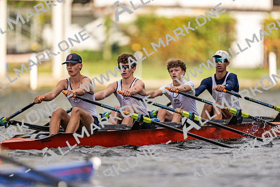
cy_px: 94
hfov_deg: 3.4
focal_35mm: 600
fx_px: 4665
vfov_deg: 2.3
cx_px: 140
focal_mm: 600
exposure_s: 1/2500
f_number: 4
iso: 280
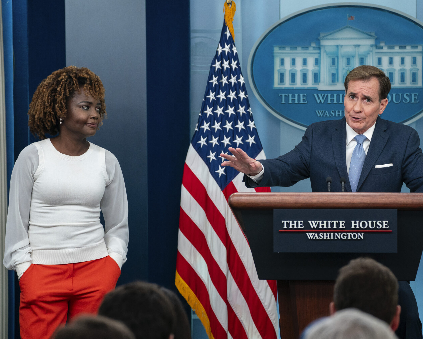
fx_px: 2291
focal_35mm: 183
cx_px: 231
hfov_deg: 10.5
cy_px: 169
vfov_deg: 8.4
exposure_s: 1/250
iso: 2500
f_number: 5
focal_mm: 162
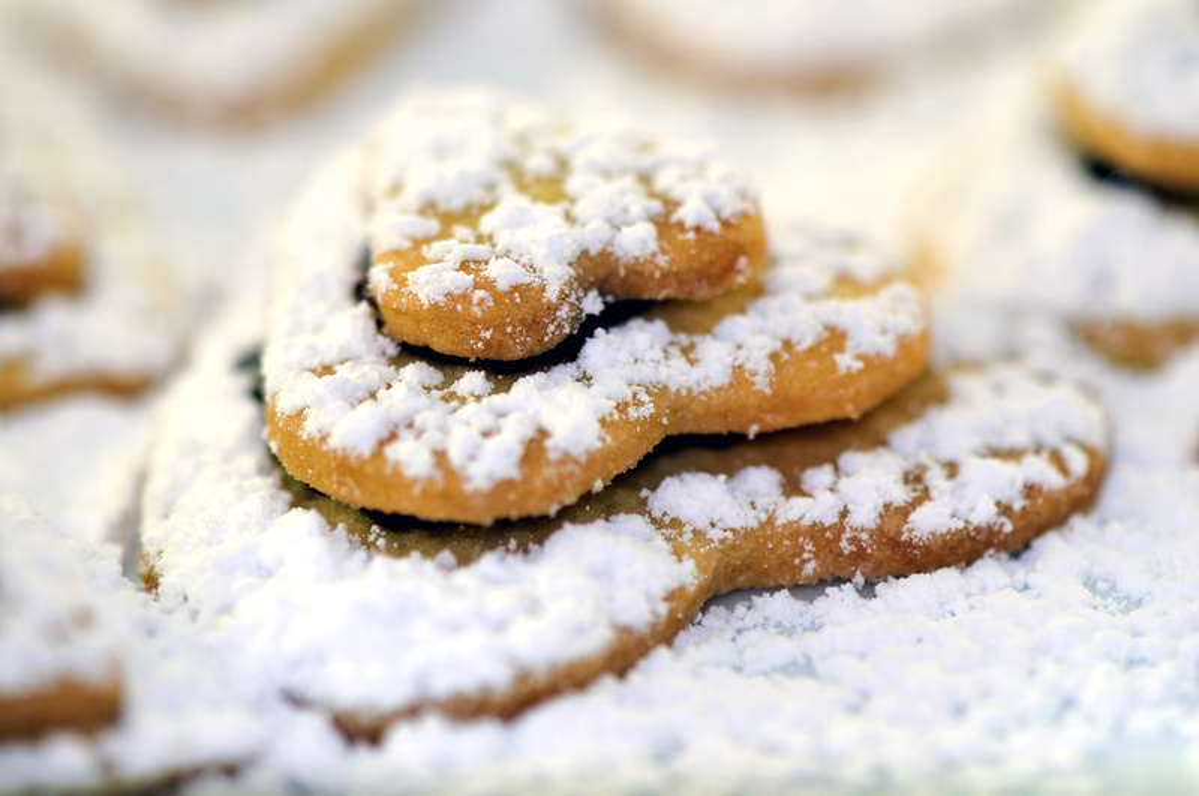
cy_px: 398
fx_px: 5238
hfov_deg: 13.1
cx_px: 600
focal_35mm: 158
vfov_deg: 8.7
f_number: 4
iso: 200
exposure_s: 1/100
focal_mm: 105
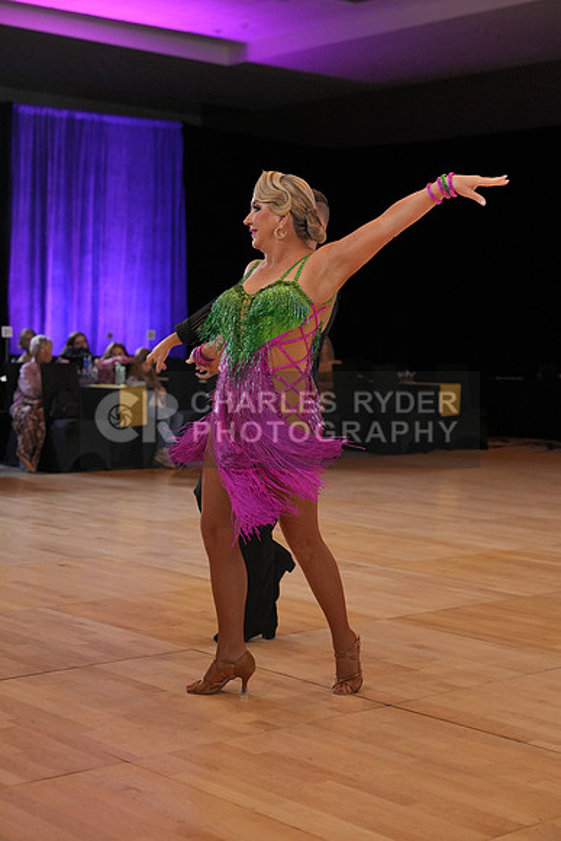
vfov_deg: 33.4
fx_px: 1402
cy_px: 420
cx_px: 280
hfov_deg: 22.6
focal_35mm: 60
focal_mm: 60
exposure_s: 1/500
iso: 2000
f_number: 3.5
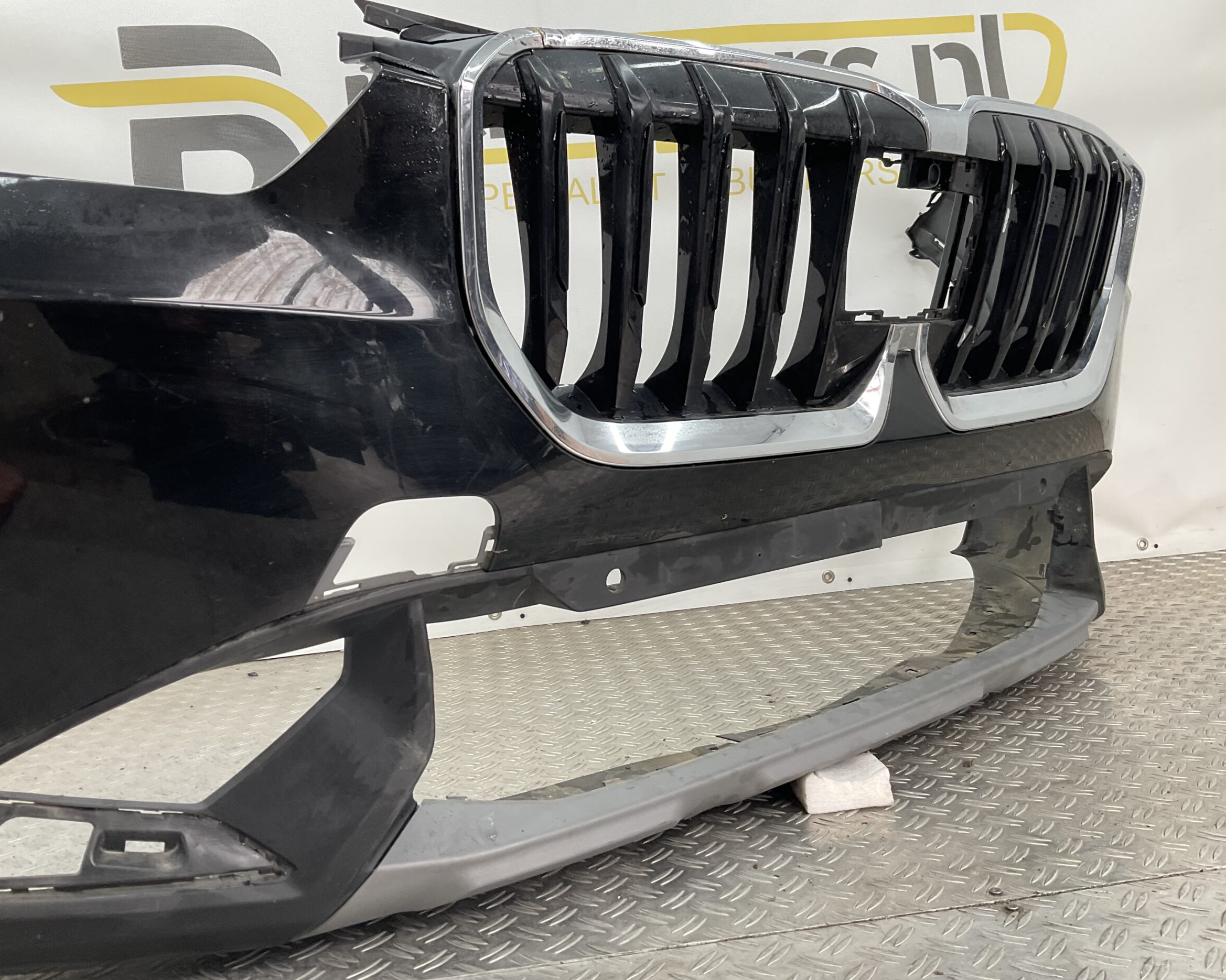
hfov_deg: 57.2
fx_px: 1125
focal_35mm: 31
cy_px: 480
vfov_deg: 47.1
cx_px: 611
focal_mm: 3
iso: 40
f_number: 1.8
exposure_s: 1/120
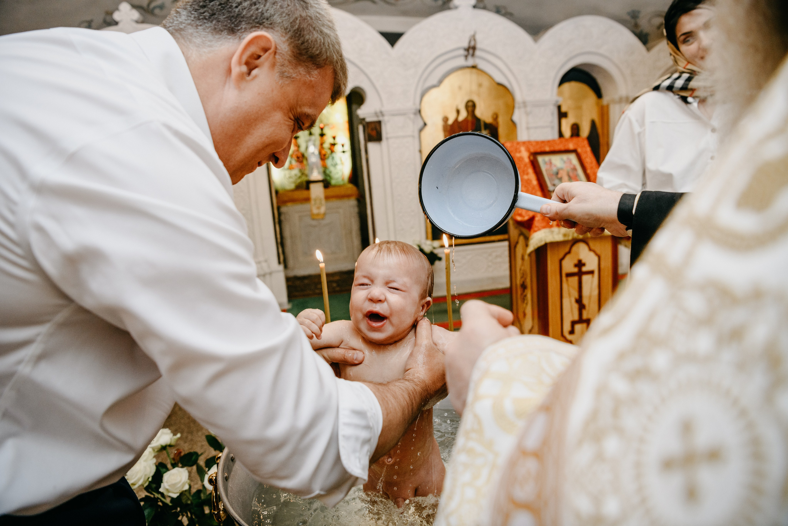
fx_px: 525
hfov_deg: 73.7
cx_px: 394
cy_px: 263
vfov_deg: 53.1
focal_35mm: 24
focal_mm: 24
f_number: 3.5
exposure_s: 1/160
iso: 640
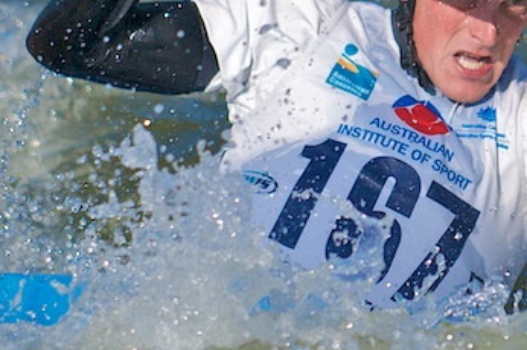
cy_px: 59
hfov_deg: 3.8
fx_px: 7868
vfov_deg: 2.6
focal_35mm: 538
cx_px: 420
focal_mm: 200
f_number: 2.8
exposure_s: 1/8000
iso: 500
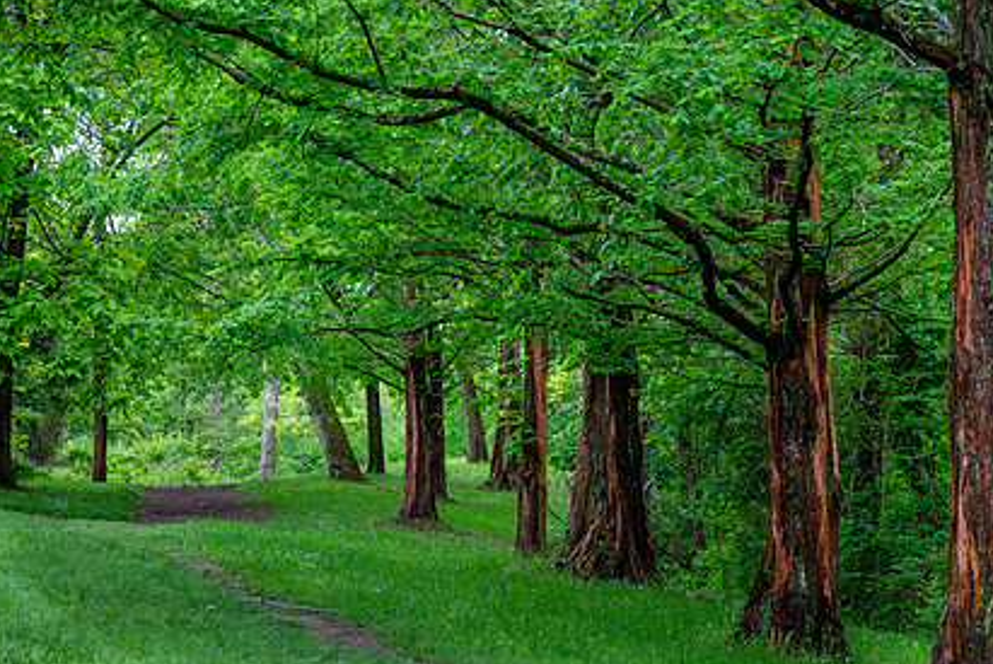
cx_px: 498
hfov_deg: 13.9
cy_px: 342
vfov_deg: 9.3
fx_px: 4087
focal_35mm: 148
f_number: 13
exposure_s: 1/6
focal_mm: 105
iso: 64
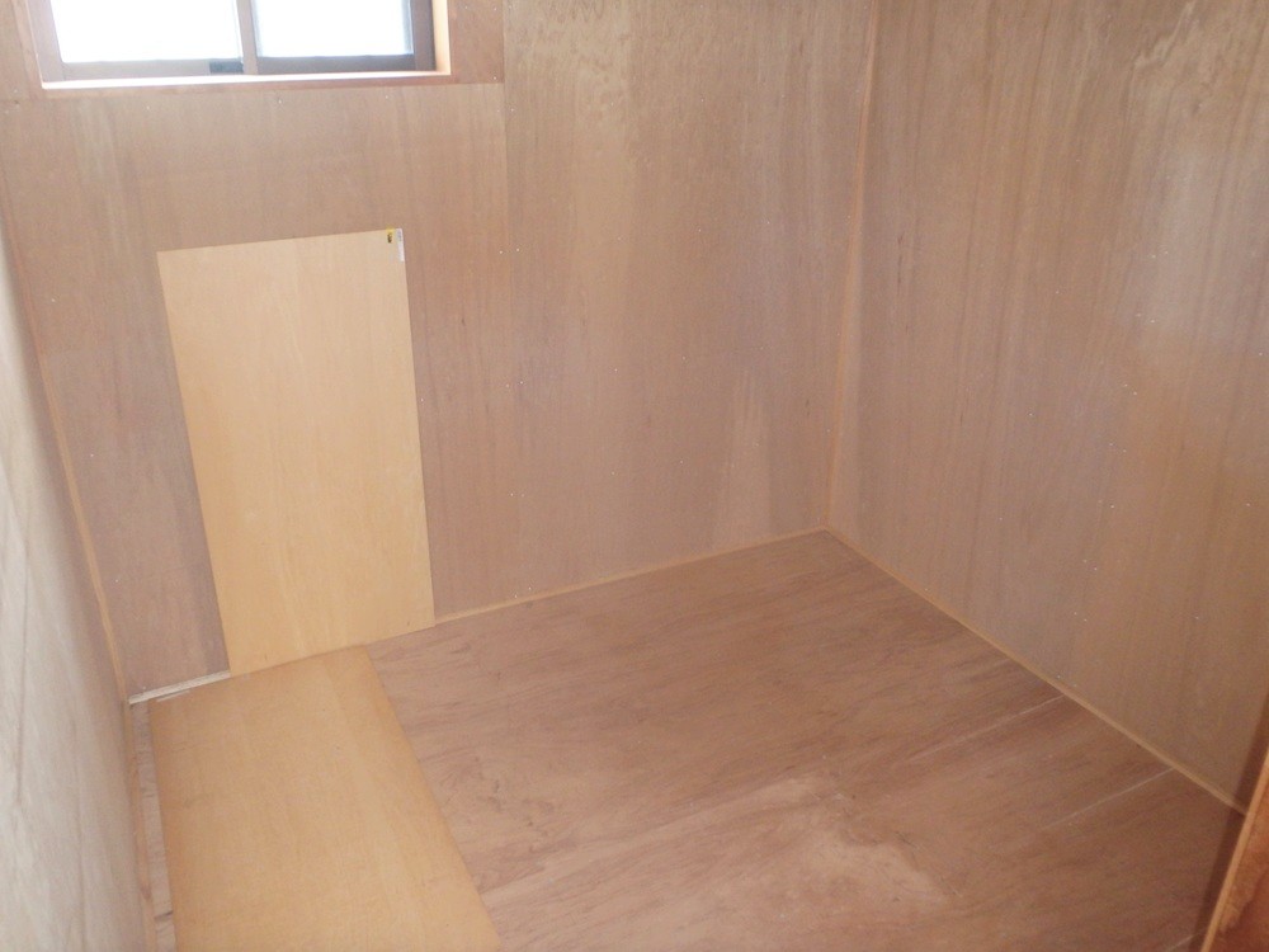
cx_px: 634
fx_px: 1026
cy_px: 476
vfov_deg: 49.7
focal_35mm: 28
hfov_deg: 63.4
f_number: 3.9
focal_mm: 5
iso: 400
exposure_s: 1/30
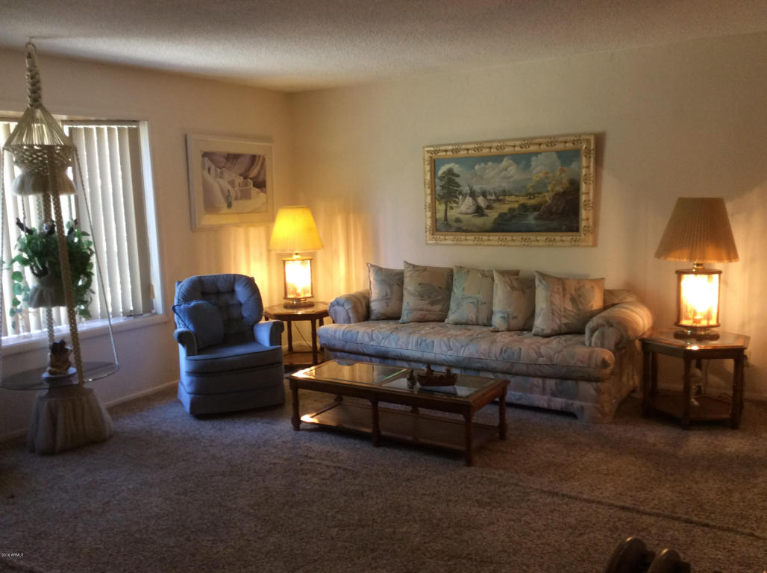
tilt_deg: -7.0
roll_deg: +2.0
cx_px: 384
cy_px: 286
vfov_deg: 44.1
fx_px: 708
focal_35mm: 32
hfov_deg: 56.9
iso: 80
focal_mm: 3.3
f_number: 2.4
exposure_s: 1/24
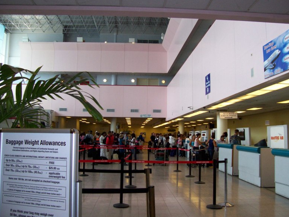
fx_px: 292
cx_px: 146
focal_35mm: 35
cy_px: 109
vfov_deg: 40.7
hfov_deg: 52.6
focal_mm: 5.6
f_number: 2.7
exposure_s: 1/112
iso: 140
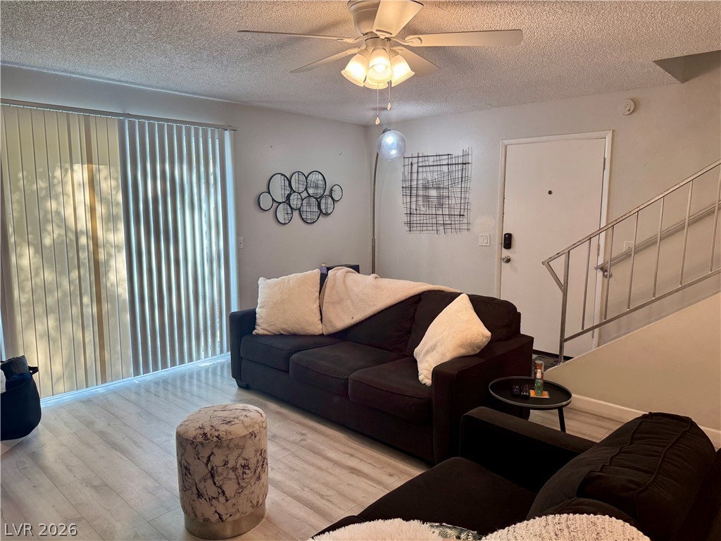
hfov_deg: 71.6
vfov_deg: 56.8
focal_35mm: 24
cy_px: 270
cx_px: 360
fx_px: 500
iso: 100
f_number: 1.78
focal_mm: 6.76
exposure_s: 1/120
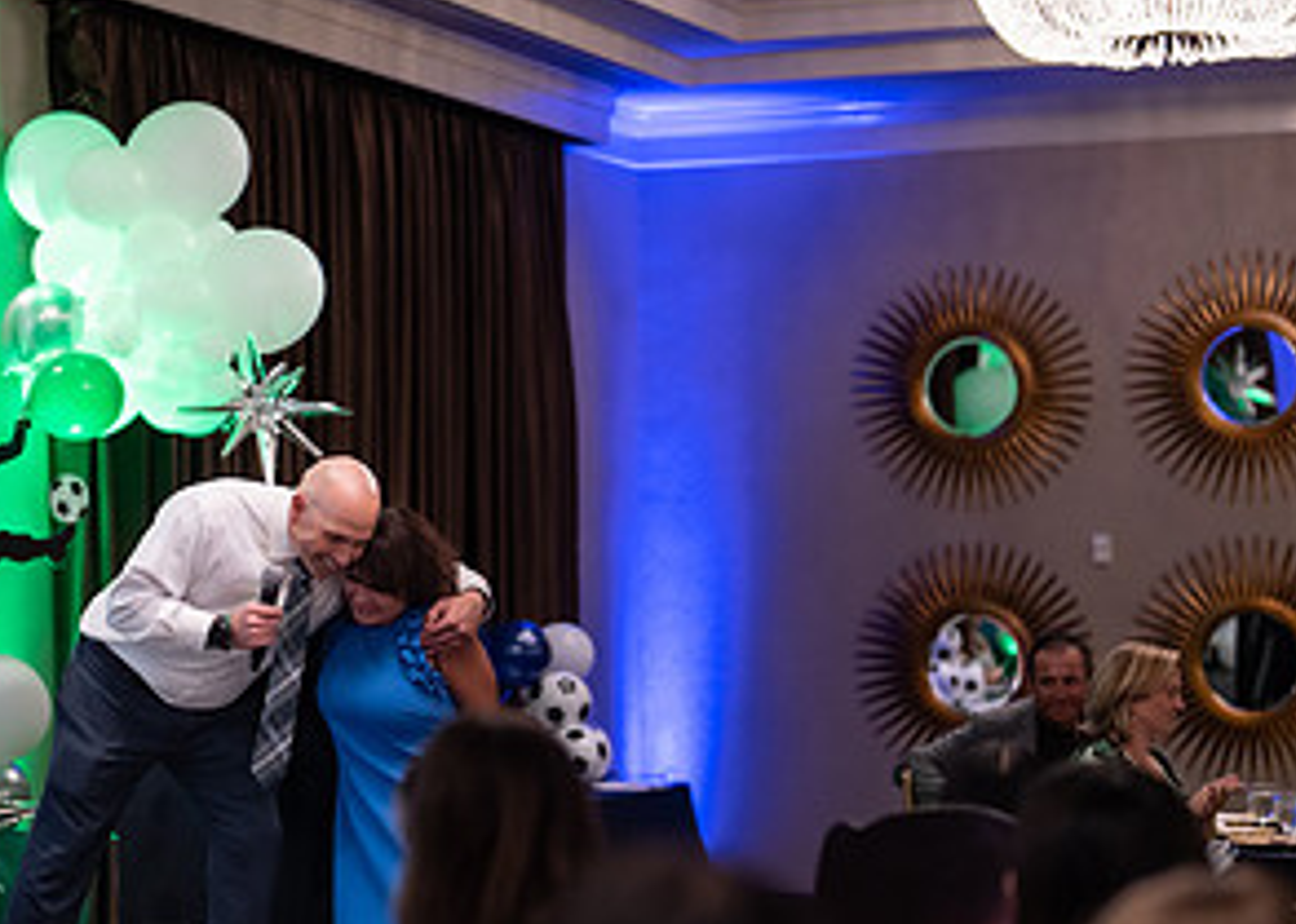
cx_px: 398
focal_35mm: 106
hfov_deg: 18.8
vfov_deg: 13.5
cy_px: 504
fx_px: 3900
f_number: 1.2
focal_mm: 50
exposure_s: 1/400
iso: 1000
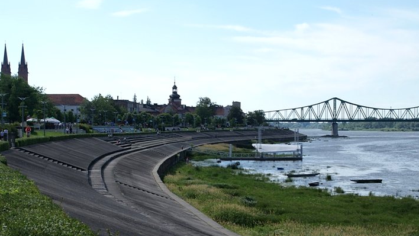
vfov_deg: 12.1
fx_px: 1111
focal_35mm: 100
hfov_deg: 21.4
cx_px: 190
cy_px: 107
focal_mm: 50
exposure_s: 1/125
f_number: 13
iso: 100
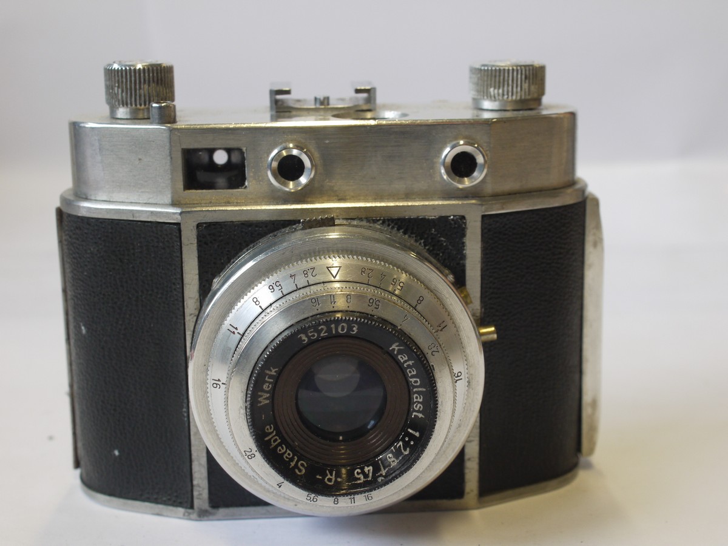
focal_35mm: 60
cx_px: 364
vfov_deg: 24.4
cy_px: 273
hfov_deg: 32.2
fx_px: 1262
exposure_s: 1/50
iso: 400
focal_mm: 30
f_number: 7.1
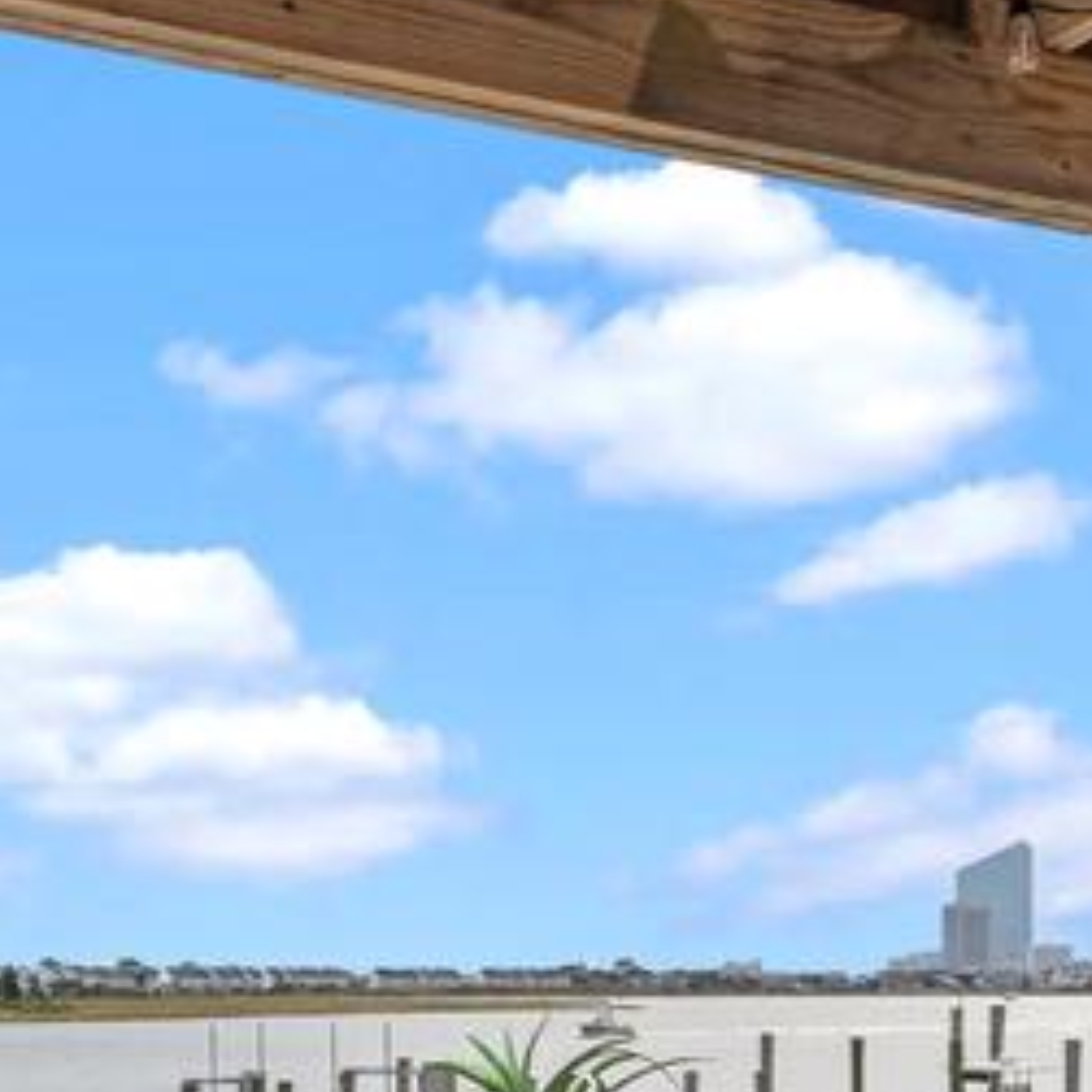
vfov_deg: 27.8
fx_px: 2106
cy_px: 1012
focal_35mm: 59
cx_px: 344
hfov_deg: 28.8
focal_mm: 17
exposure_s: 1/1000
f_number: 10
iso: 500
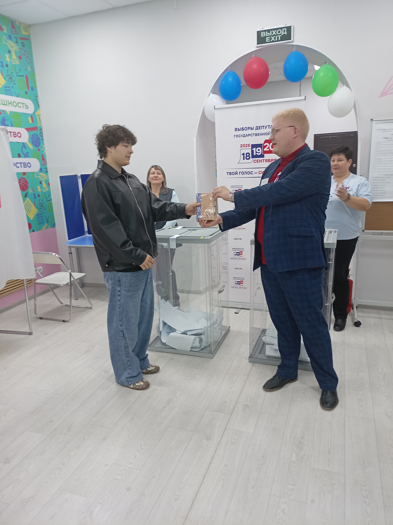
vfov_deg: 69.4
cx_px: 196
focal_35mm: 25
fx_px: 379
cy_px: 262
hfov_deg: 54.8
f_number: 1.8
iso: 189
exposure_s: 1/33.3
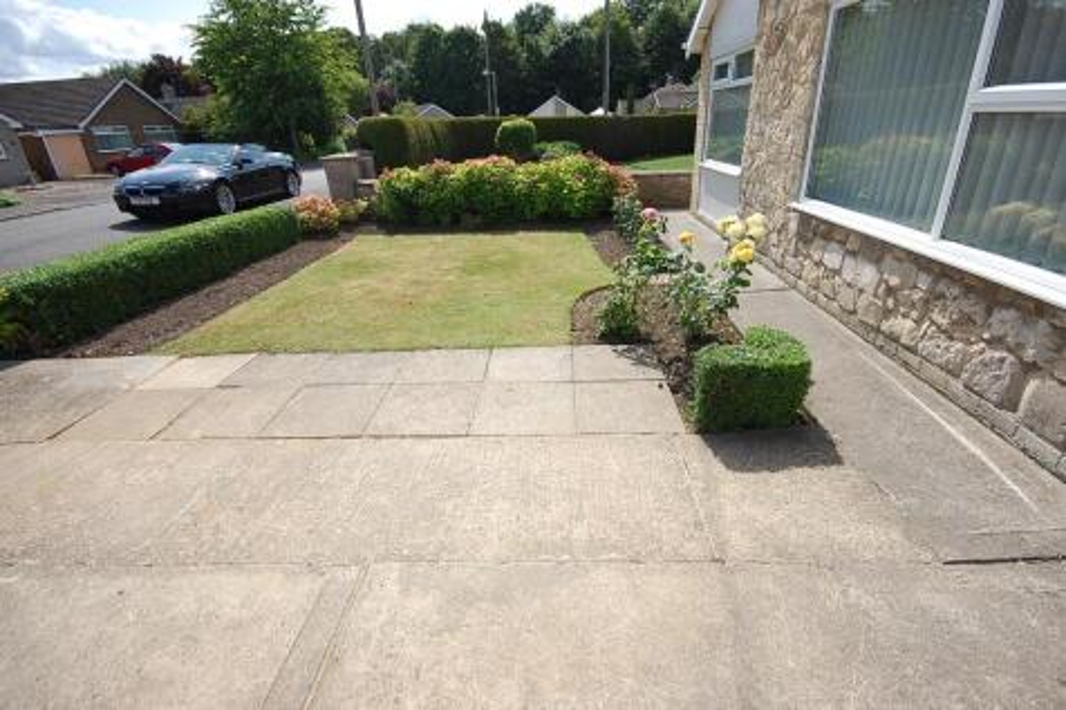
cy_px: 355
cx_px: 533
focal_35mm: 17
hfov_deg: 92.5
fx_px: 511
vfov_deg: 69.6
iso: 200
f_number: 9
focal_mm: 11.5
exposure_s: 1/320
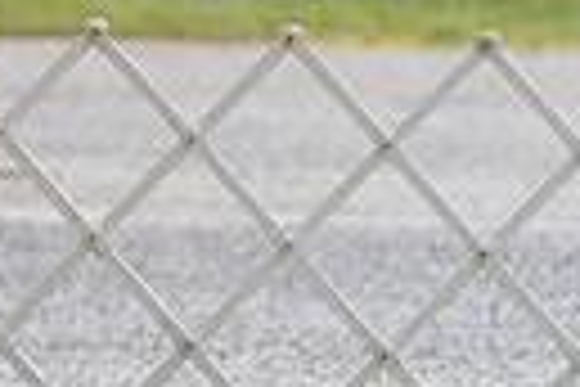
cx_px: -418
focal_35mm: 615
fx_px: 9908
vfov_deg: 2.2
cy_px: -29
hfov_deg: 3.3
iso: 125
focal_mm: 137
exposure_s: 1/1600
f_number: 4
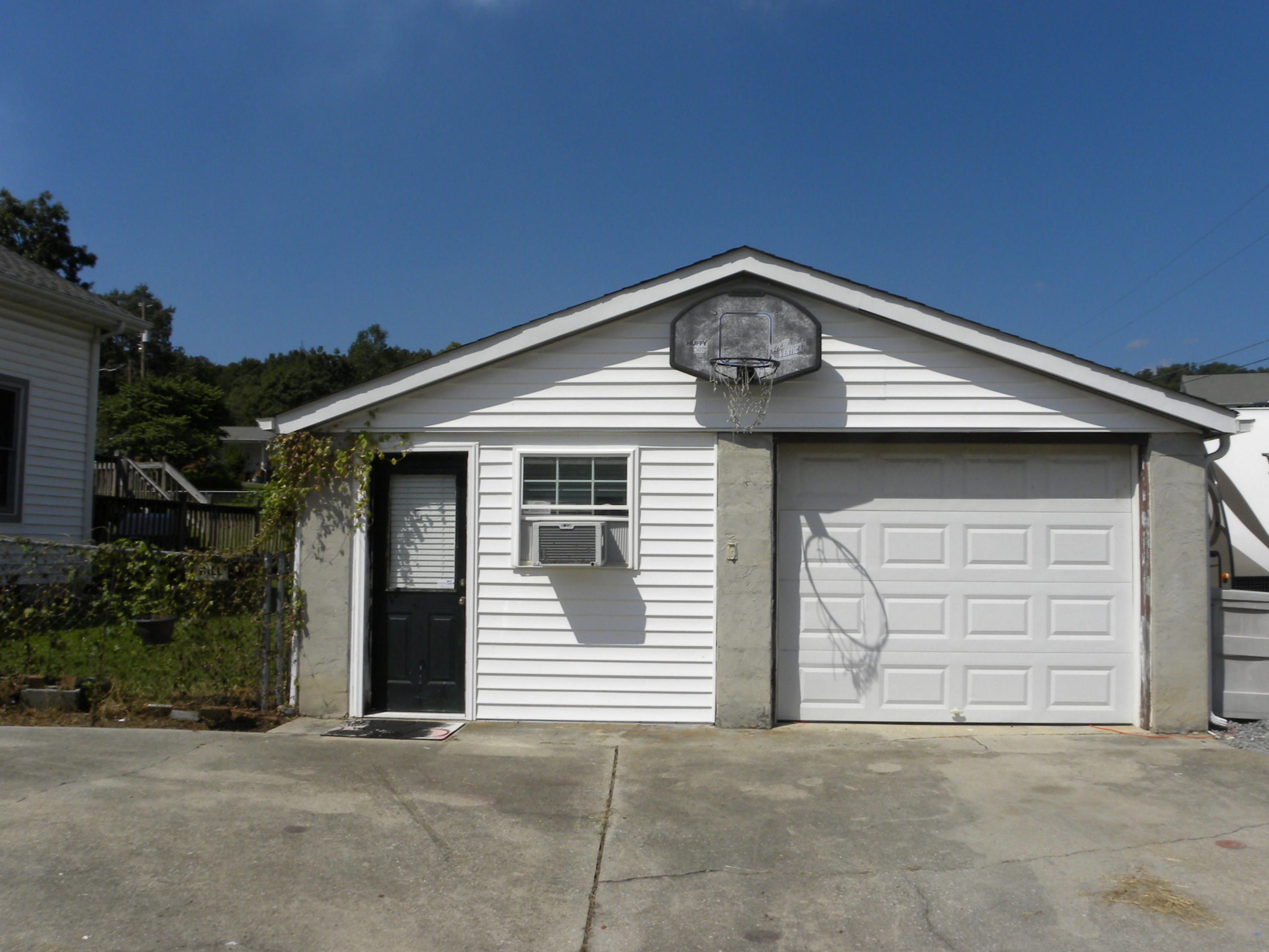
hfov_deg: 67.3
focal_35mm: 26
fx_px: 953
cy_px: 476
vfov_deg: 53.1
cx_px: 634
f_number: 7.1
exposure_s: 1/504
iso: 64
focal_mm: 4.6
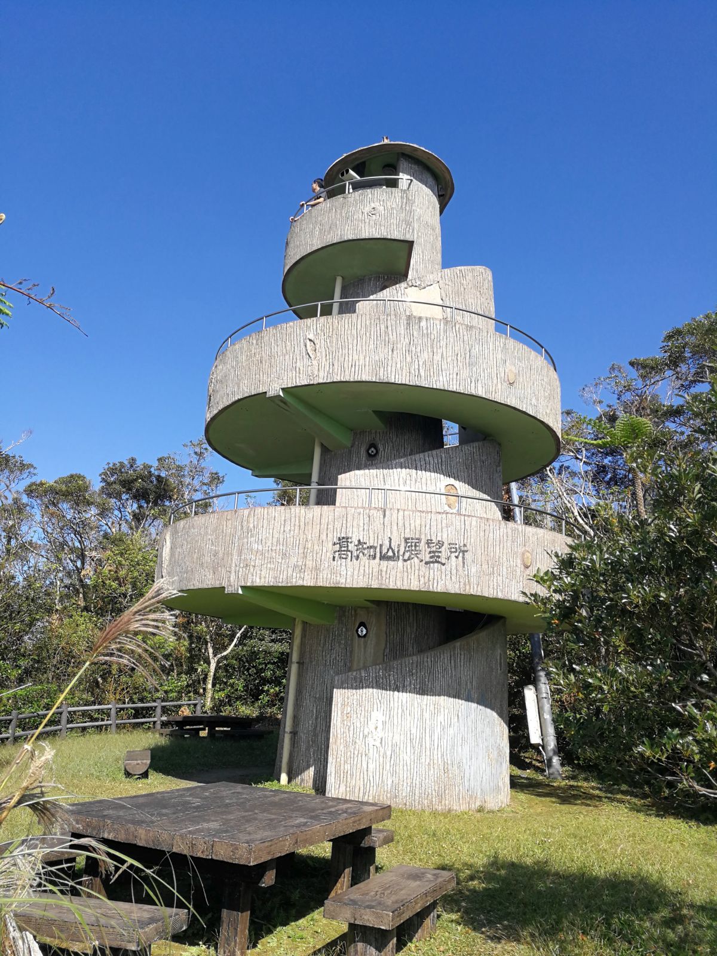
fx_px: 746
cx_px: 358
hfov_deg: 51.4
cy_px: 478
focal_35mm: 27
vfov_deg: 65.3
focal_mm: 3.95
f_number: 2.2
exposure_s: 1/838
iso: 50
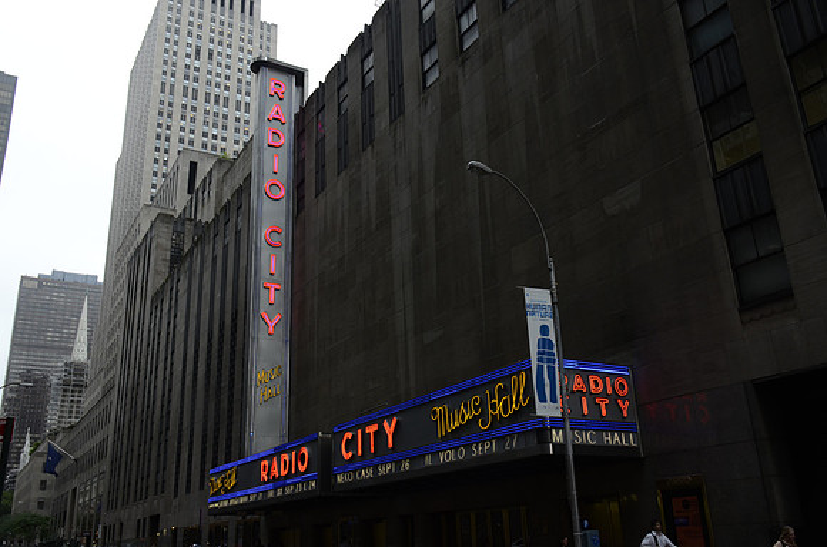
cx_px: 414
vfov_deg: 41.5
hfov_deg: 59.6
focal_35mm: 32
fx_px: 722
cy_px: 274
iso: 400
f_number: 8
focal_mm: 21
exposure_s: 1/100
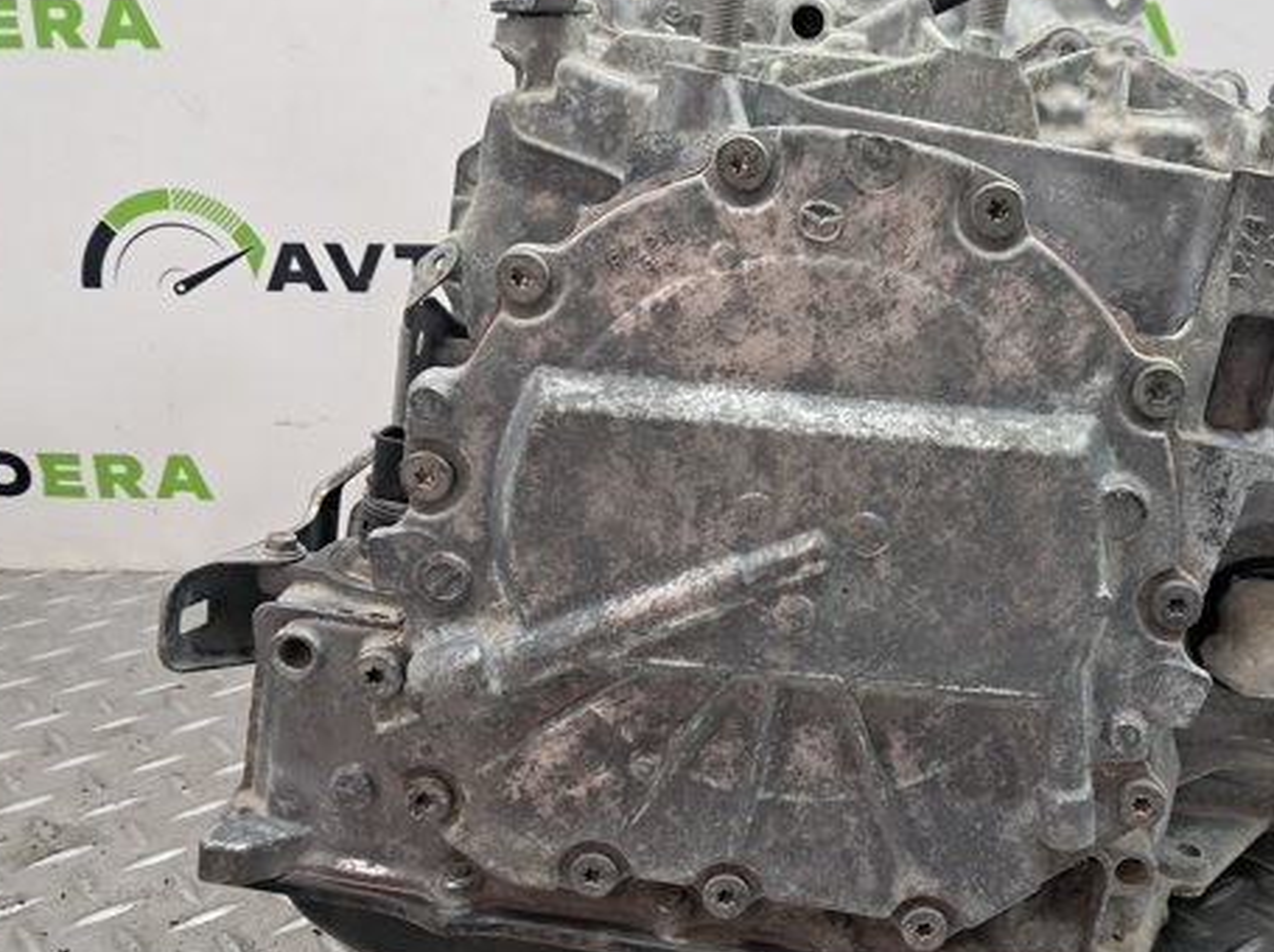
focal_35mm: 38
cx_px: 854
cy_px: 447
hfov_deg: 48.2
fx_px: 1397
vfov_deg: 37.6
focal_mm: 4
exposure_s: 1/50
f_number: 1.8
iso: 200
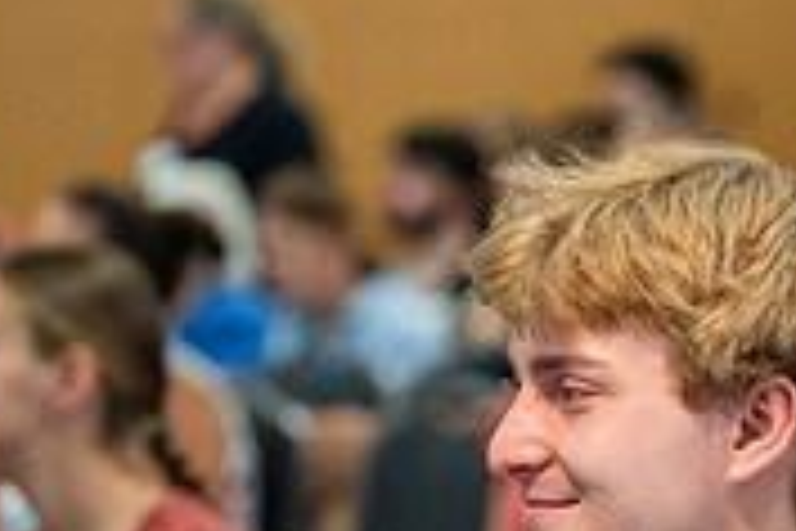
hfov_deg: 7.1
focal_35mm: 291
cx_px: 733
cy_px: 565
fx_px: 6434
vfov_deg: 4.7
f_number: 2.8
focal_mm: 89
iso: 1600
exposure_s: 1/160
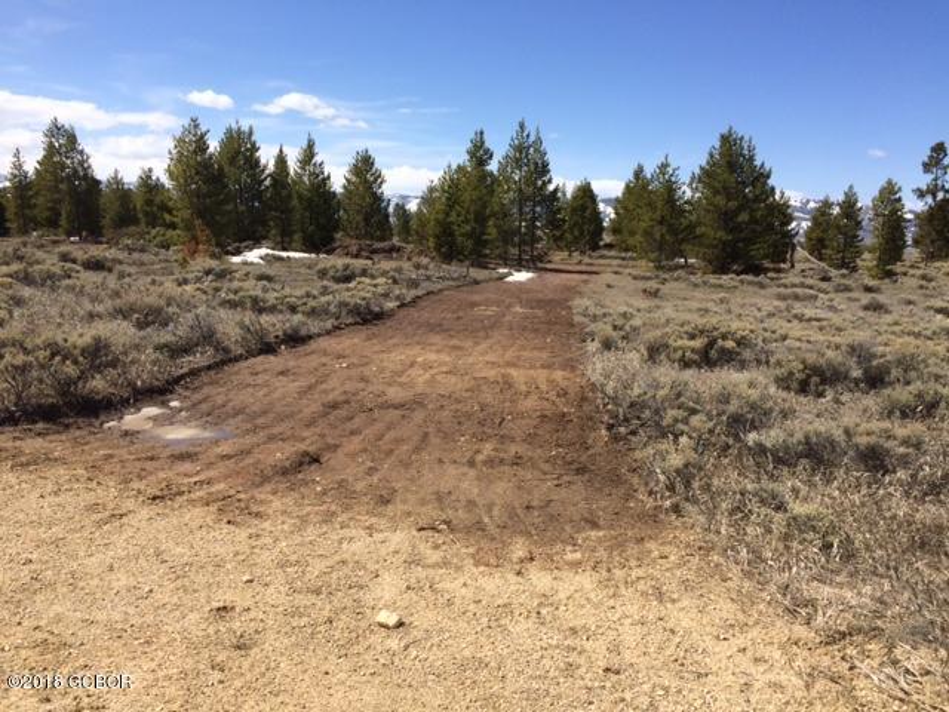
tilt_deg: -9.1
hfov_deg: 61.7
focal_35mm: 29
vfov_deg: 48.2
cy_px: 356
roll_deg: +0.1
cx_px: 474
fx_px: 795
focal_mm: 4.15
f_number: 2.2
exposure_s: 1/2415
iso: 32
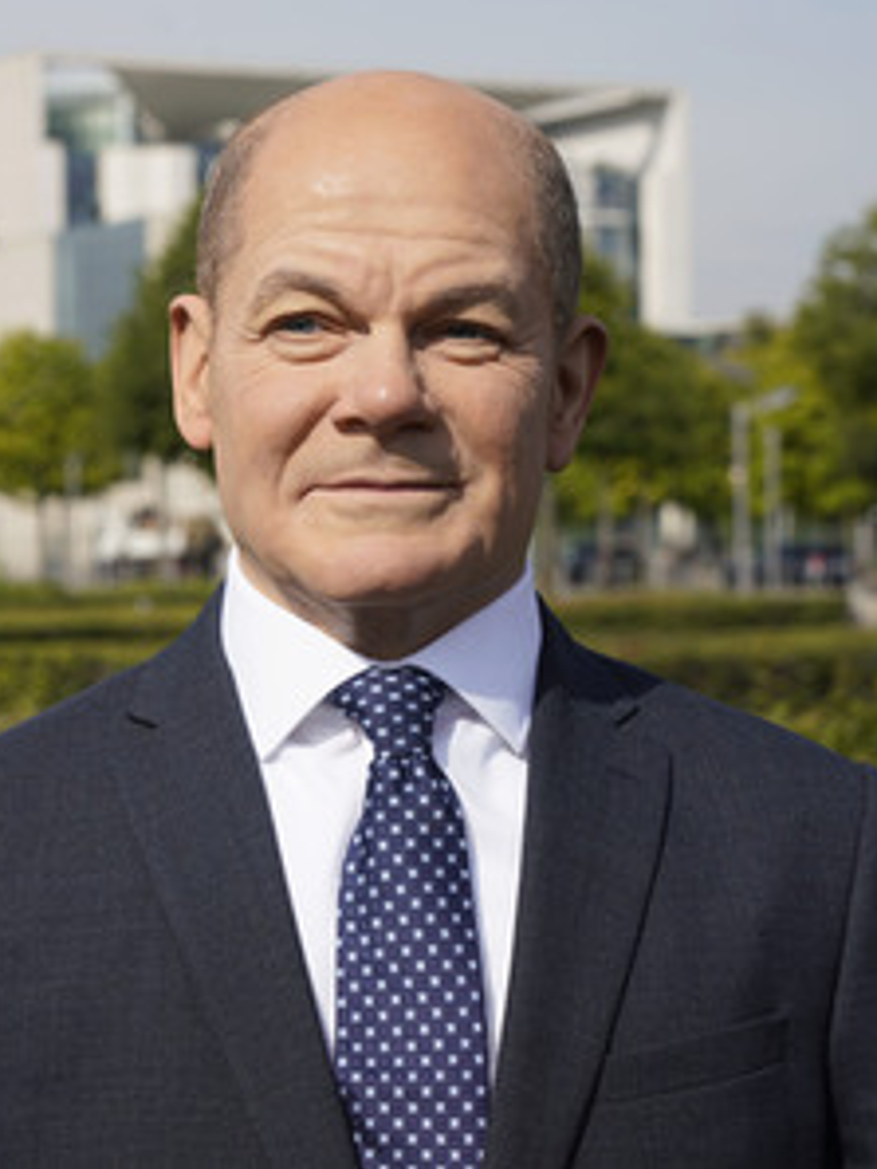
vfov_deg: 22.0
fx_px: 3004
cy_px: 583
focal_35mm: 89
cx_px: 140
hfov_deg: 16.5
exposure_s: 1/500
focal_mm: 61
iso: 100
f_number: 7.1
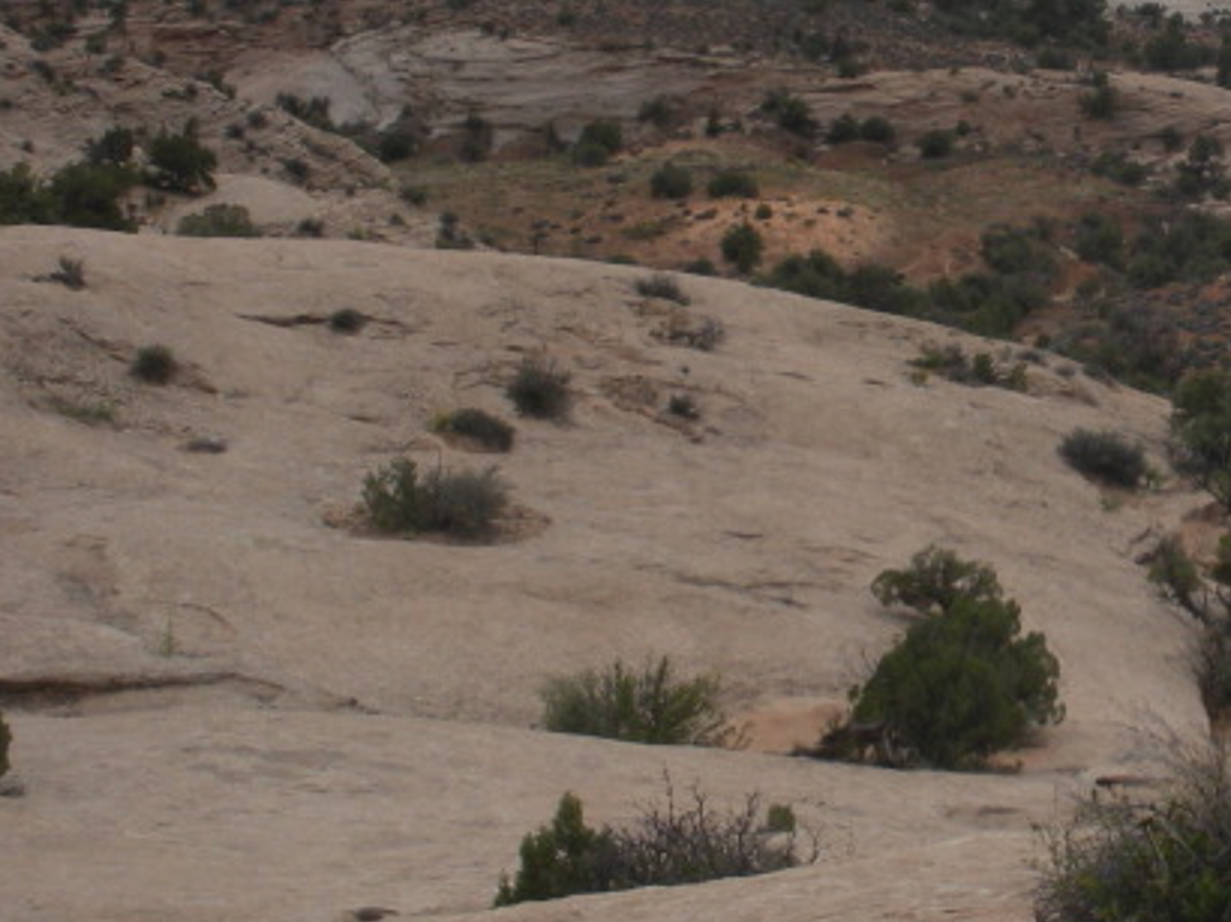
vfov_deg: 16.2
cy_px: 144
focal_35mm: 90
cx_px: 1315
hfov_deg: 20.8
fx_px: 3199
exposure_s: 1/479
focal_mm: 6.3
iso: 64
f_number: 5.6
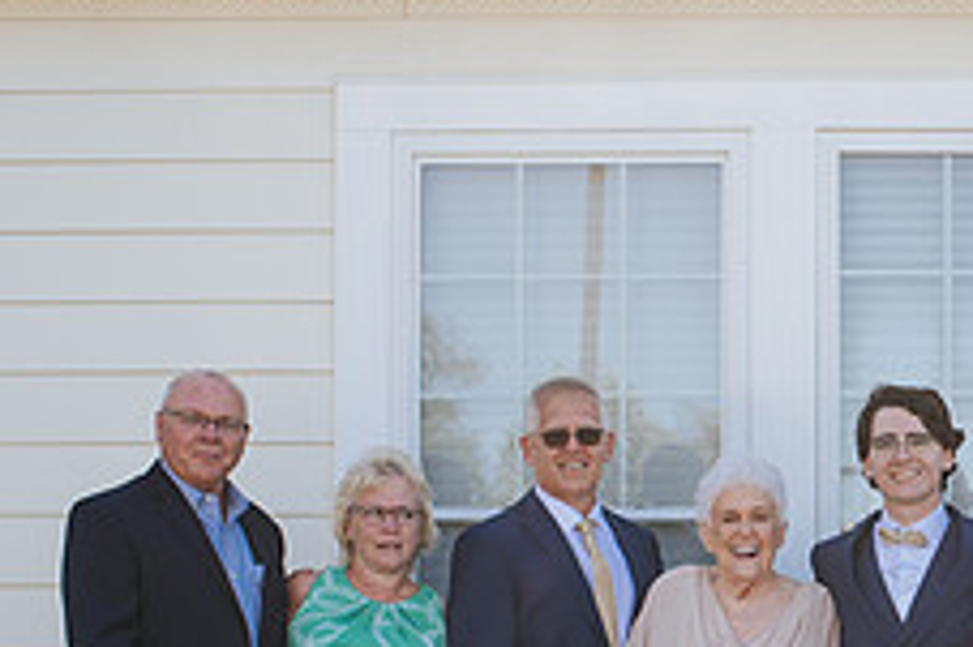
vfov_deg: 13.4
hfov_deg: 19.6
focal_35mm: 100
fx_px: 2701
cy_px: 683
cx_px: 1056
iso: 110
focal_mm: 35
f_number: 3.5
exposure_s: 1/400
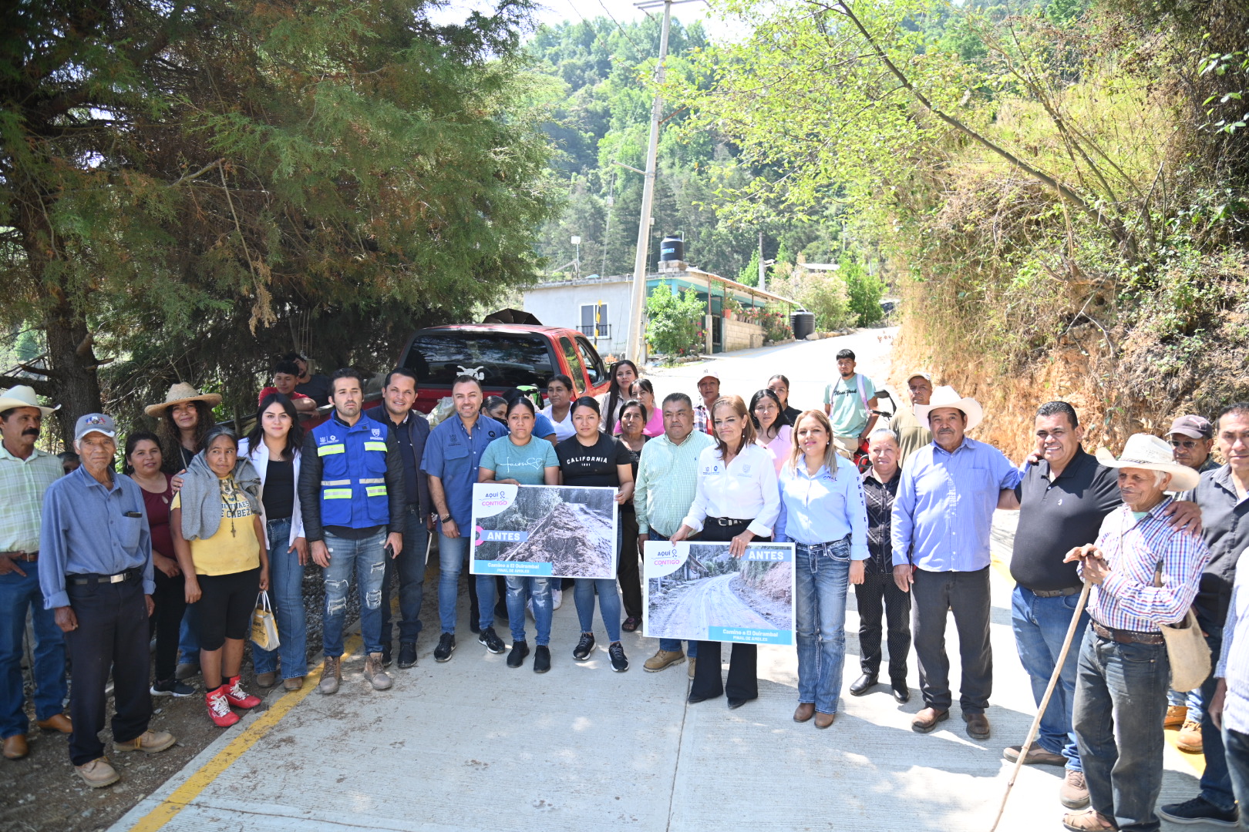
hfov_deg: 73.7
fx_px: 833
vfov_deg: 53.1
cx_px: 624
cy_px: 416
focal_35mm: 24
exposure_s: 1/800
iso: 400
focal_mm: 24
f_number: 4
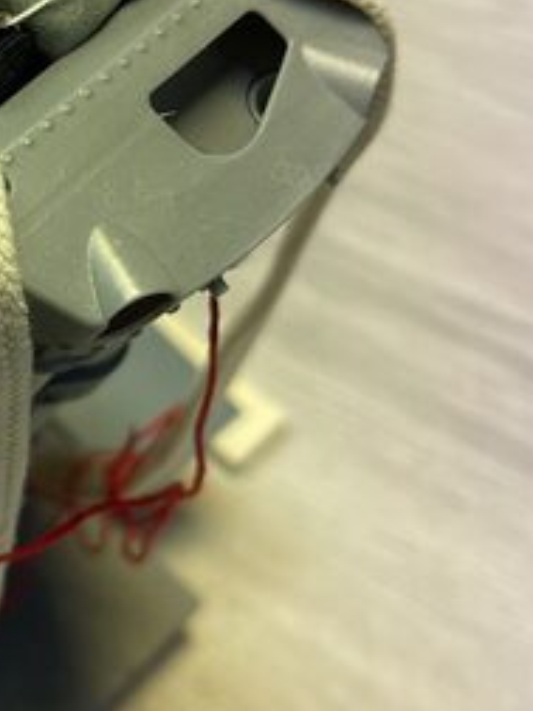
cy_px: 237
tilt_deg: -51.4
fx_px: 1355
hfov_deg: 21.2
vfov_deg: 29.2
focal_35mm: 66
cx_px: -45
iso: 64
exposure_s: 1/100
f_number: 1.6
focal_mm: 5.1
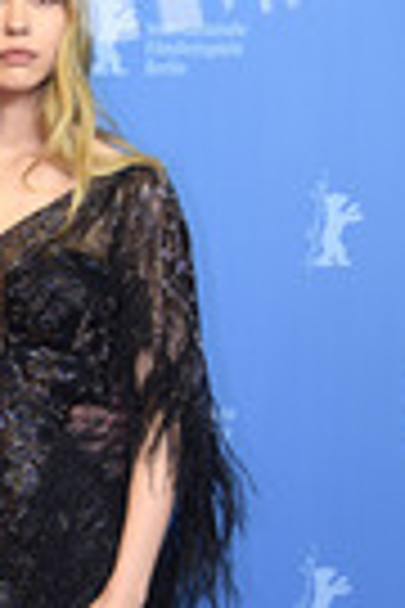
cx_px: -117
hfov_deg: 10.1
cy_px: 613
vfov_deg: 15.1
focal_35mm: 133
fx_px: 2244
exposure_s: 1/125
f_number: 3.5
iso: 640
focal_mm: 45
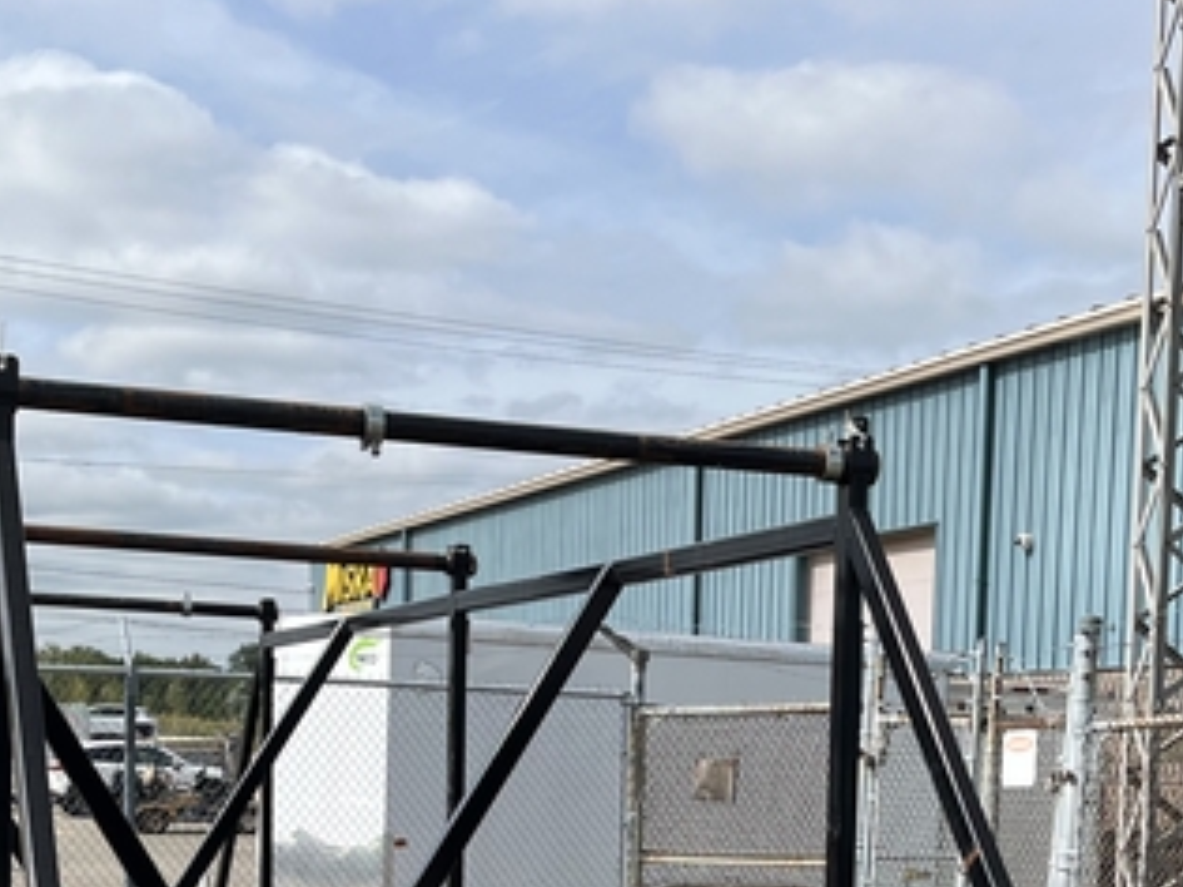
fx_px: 2255
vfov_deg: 21.0
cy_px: 1000
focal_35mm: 66
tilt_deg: -6.0
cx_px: 657
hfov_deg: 29.4
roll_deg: -1.8
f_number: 1.6
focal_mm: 5.1
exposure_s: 1/4149
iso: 50
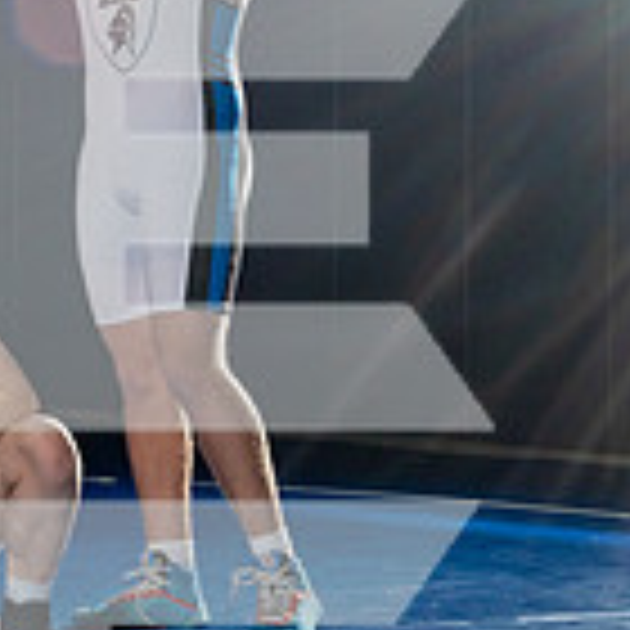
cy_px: 196
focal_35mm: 151
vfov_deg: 11.6
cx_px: -652
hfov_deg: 10.6
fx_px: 3109
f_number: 8
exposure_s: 1/125
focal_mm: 43
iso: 500
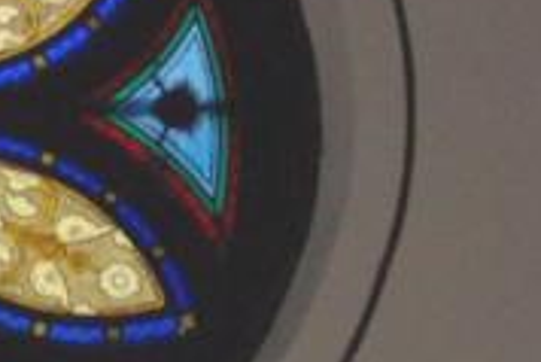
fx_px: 5459
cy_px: 20
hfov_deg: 5.6
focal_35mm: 363
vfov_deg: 3.8
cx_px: -225
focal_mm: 21.3
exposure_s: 1/90
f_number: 4.8
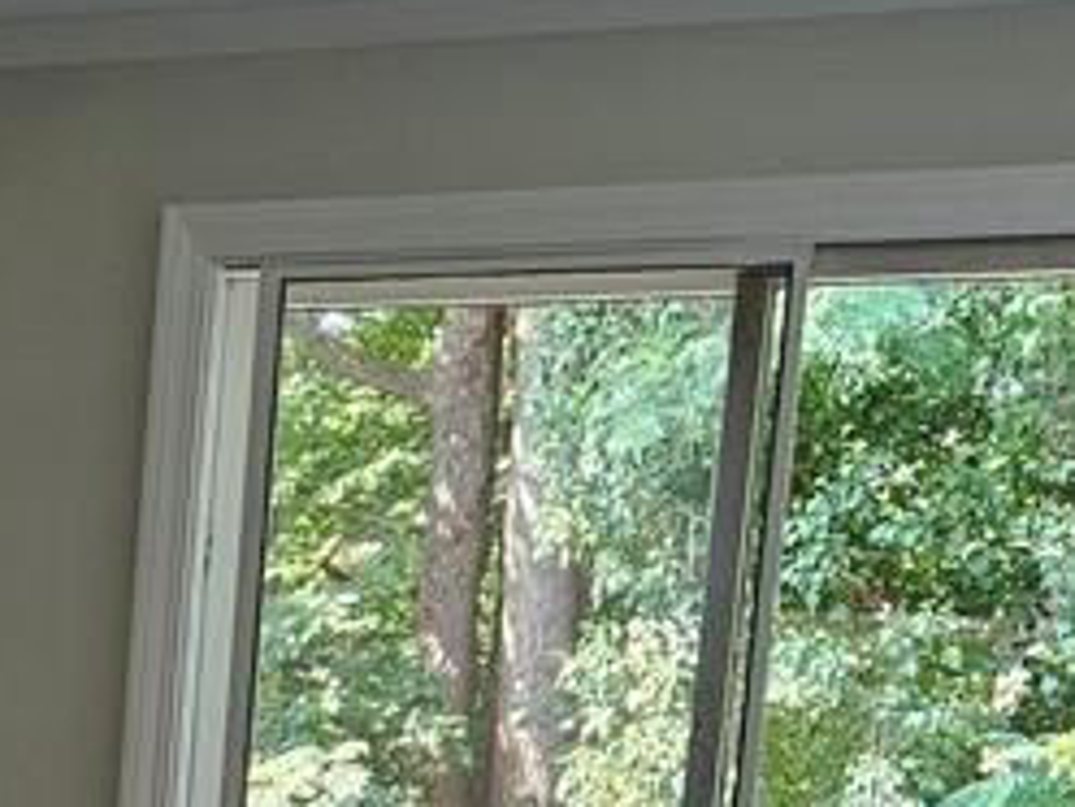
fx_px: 2950
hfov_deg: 18.8
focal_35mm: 95
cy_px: 1158
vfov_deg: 14.6
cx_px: -399
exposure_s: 1/120
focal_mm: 5.4
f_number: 1.8
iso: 160
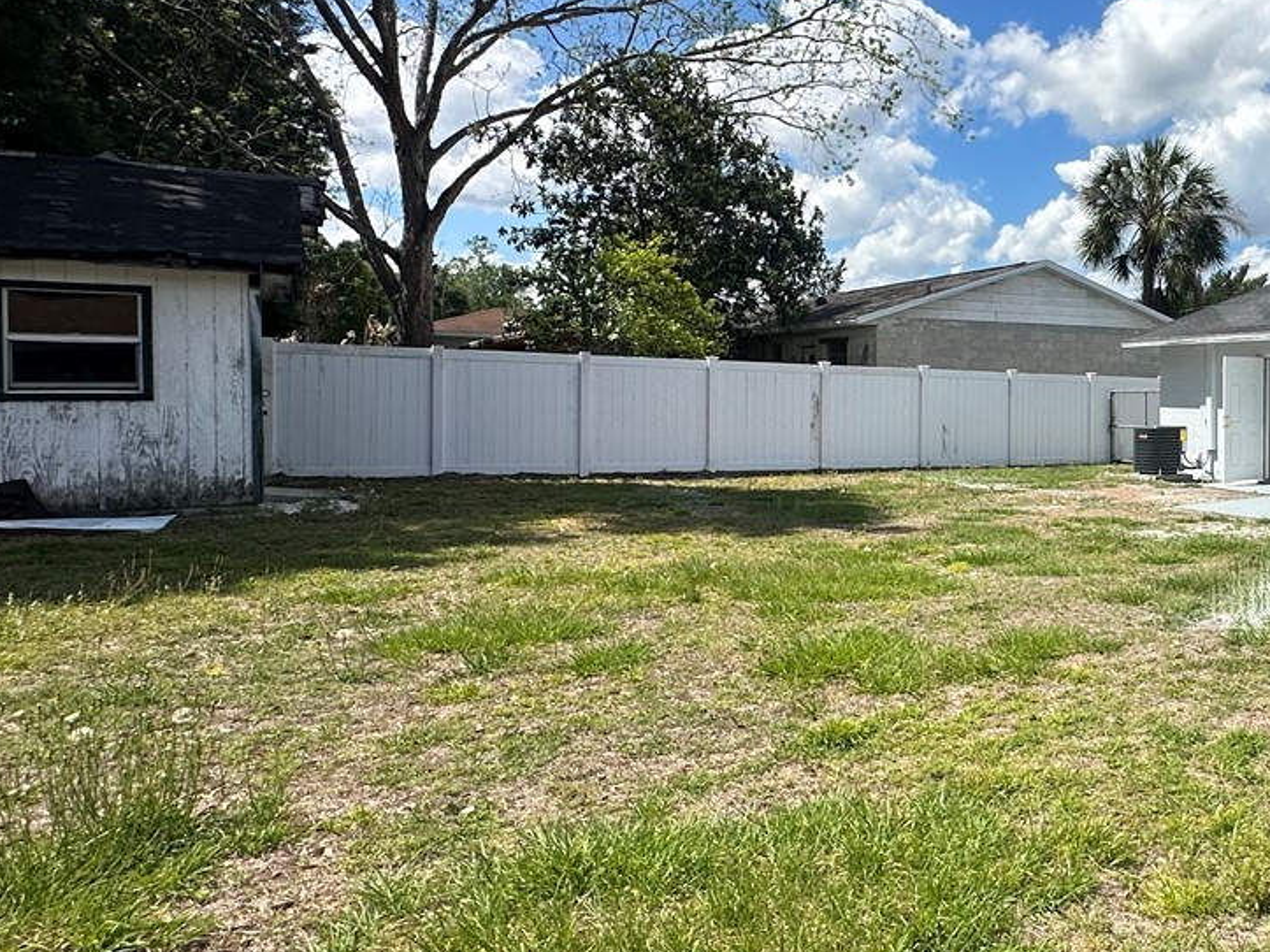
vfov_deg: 45.3
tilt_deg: -1.5
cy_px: 415
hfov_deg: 49.3
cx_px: 1228
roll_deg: +0.1
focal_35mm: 31
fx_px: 1137
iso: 50
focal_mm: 2.22
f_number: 2.2
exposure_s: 1/1742
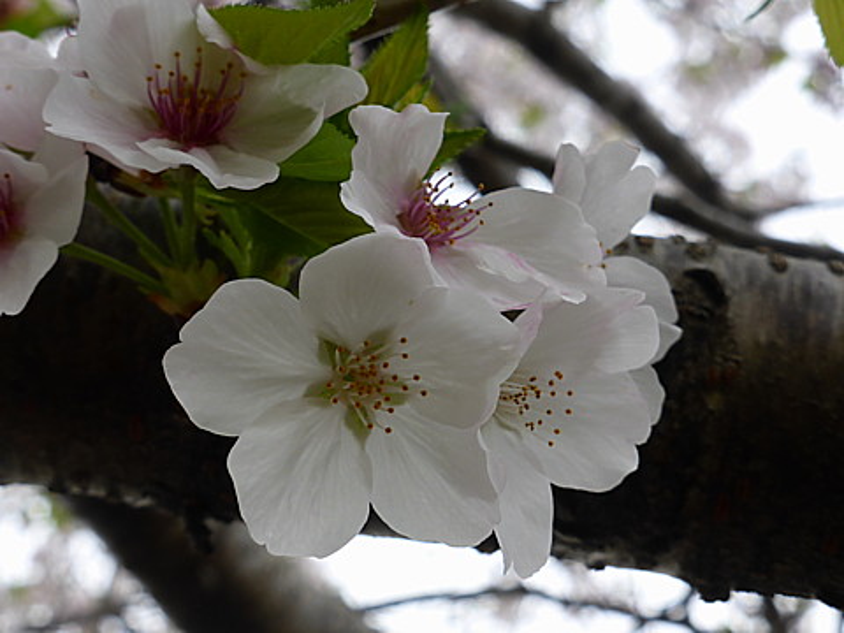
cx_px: 422
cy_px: 316
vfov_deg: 17.4
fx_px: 2072
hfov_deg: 23.0
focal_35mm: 85
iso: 100
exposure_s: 1/250
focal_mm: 14.2
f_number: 5.1
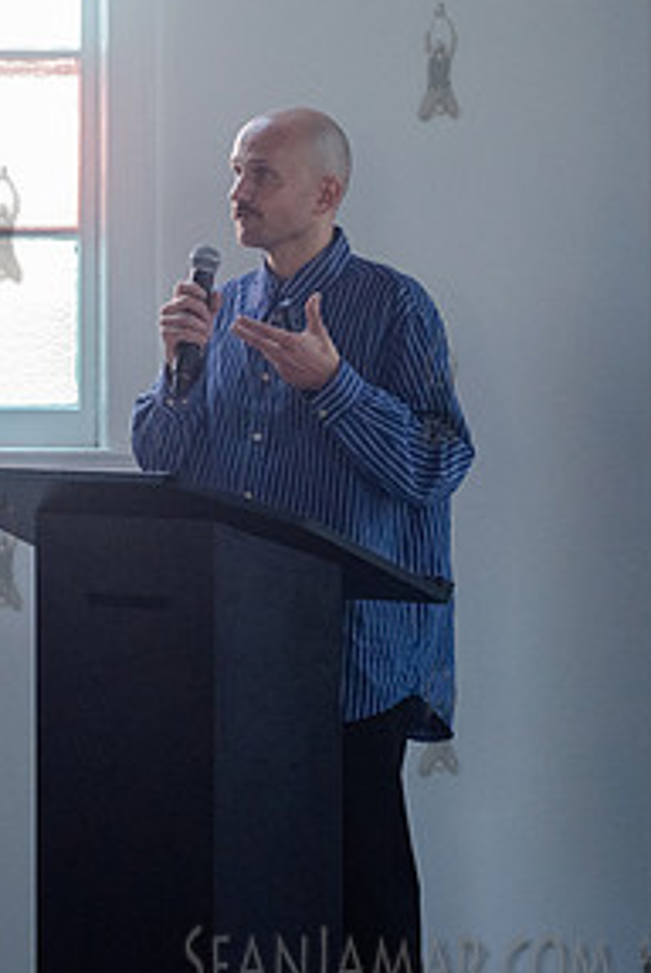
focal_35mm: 212
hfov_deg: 6.5
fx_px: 5736
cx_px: 437
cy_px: 388
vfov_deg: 9.7
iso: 4000
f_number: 4
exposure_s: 1/500
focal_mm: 105
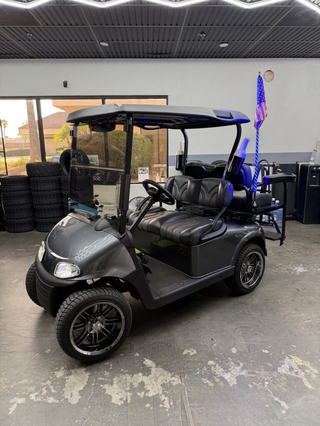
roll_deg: +0.2
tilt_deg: -12.2
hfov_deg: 56.8
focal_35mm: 24
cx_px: 160
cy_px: 213
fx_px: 296
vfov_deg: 71.6
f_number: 1.78
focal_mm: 6.76
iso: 200
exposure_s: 1/102
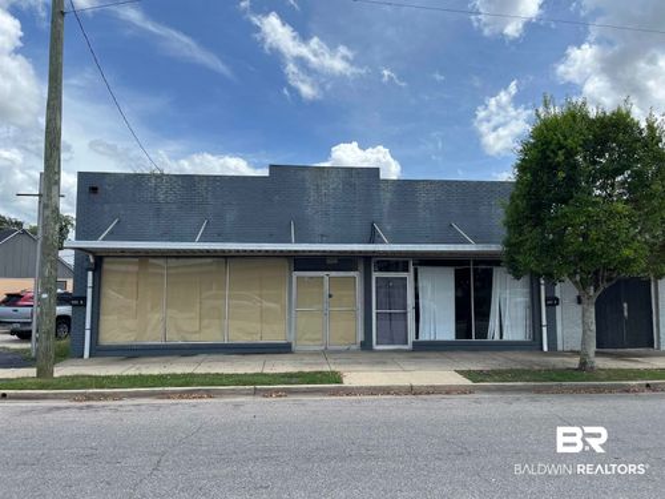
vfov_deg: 53.1
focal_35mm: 26
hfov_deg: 67.3
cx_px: 332
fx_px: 499
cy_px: 250
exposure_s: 1/3521
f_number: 1.6
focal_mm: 5.1
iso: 50
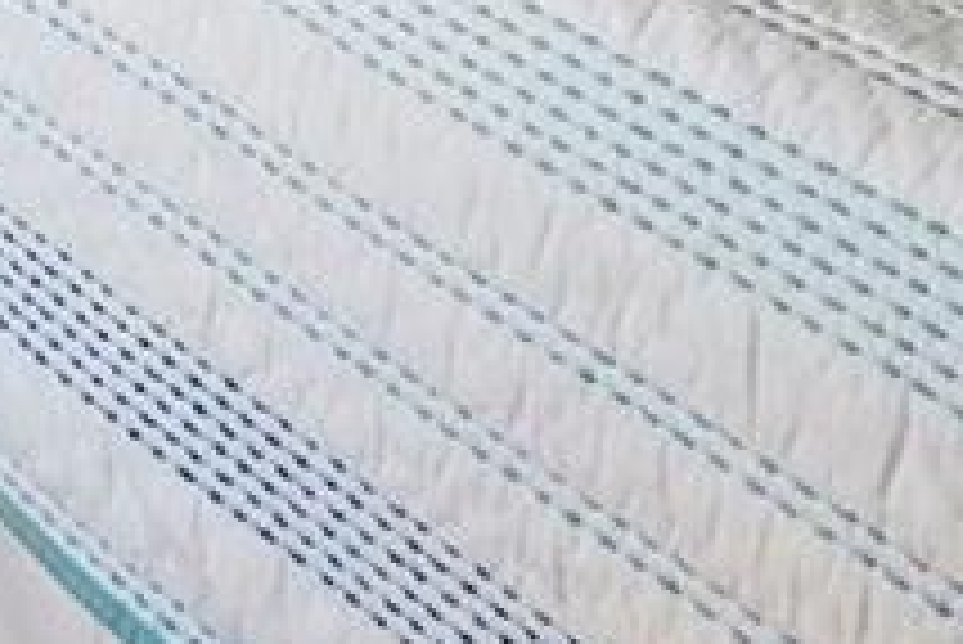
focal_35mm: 127
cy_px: -1653
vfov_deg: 8.1
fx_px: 3399
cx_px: -248
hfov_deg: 15.4
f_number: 8
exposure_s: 1/25
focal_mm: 17
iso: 400
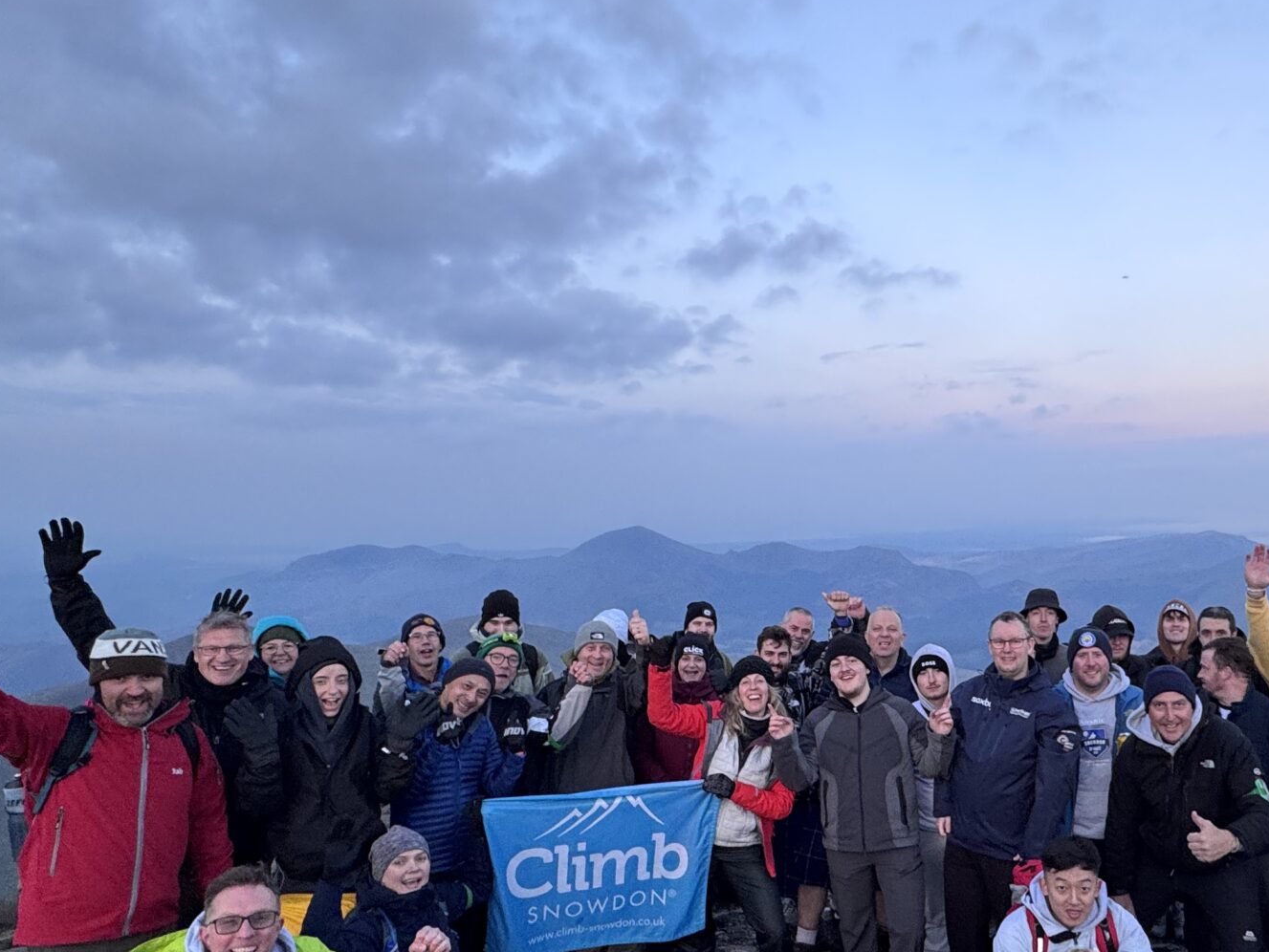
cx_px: 850
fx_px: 990
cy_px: 585
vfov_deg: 50.9
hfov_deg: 63.6
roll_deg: -0.4
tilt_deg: -7.9
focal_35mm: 27
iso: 100
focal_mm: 2.22
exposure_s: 1/99
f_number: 2.2
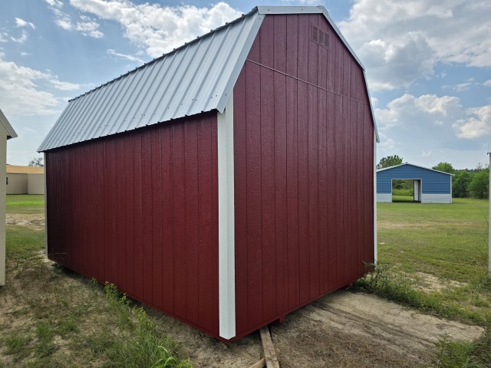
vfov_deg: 58.9
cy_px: 184
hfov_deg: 73.9
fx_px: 326
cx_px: 246
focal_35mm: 23
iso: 80
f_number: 1.7
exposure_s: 1/5778
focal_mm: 6.3
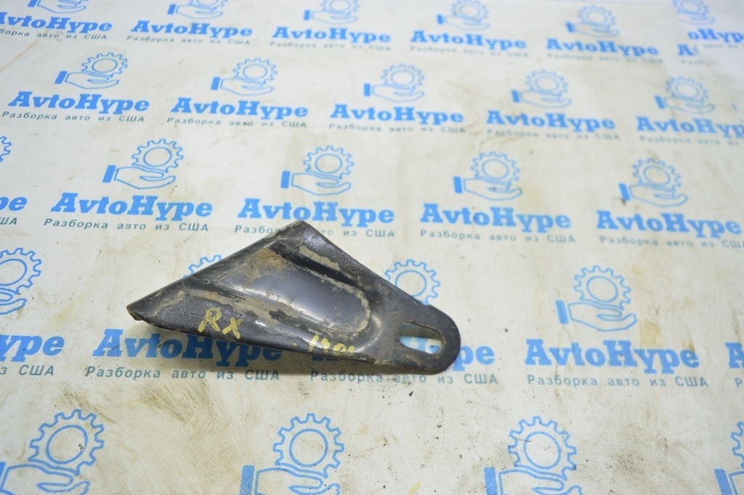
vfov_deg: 47.9
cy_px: 248
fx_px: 558
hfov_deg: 67.4
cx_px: 372
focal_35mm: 27
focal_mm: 18
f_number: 3.5
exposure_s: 1/40
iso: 400
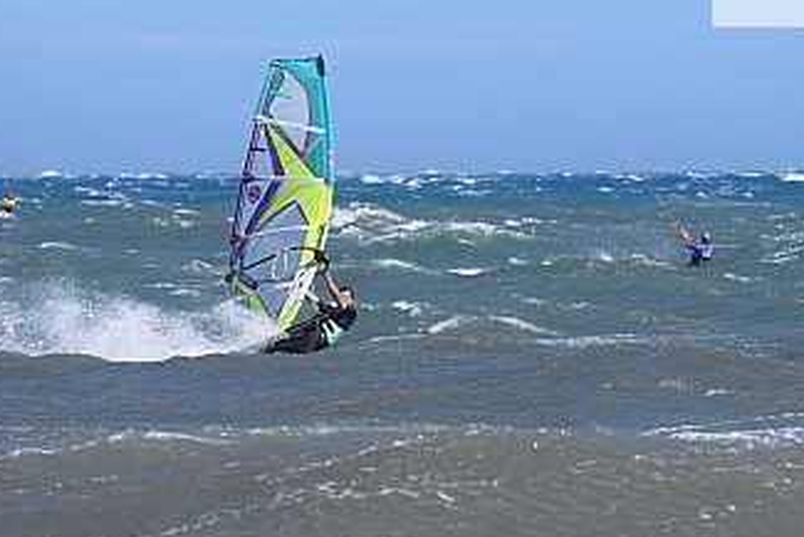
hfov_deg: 4.1
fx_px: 11104
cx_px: 458
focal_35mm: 497
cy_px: 166
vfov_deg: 2.8
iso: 360
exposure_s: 1/2000
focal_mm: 210
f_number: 5.6
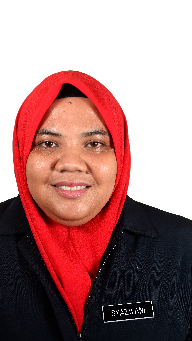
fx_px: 507
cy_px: 179
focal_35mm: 56
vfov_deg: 37.2
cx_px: 72
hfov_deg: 21.4
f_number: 5.6
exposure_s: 1/80
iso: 250
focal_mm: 50
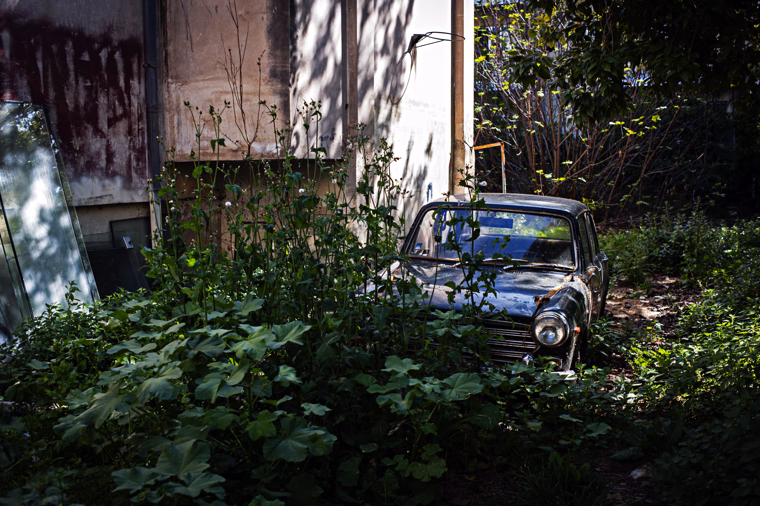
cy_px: 253
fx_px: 738
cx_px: 380
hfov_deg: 54.5
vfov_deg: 37.8
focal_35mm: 35
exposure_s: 1/250
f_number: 5.6
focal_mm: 35
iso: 200
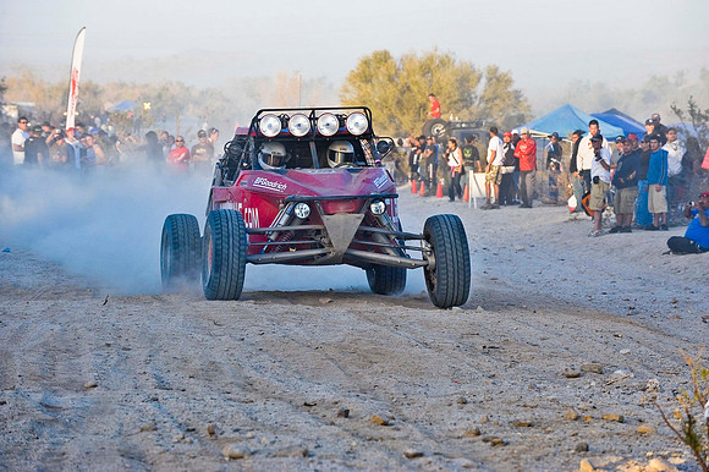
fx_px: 3936
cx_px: 354
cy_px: 236
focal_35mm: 200
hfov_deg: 10.3
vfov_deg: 6.9
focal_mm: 200
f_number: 8
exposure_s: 1/500
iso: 1000
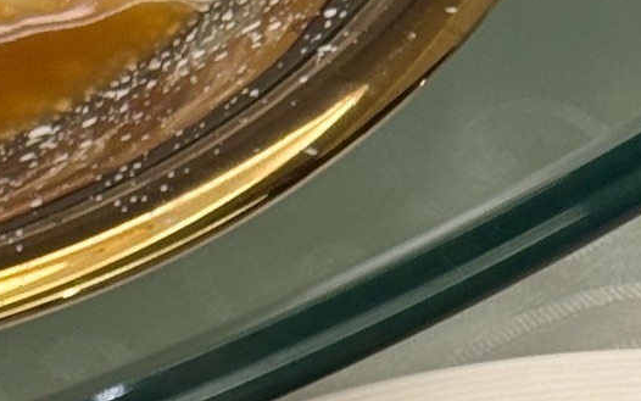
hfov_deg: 7.9
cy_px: 798
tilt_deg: -52.6
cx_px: 648
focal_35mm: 264
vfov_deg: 4.9
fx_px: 4613
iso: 100
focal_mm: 6.76
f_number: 1.78
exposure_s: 1/50
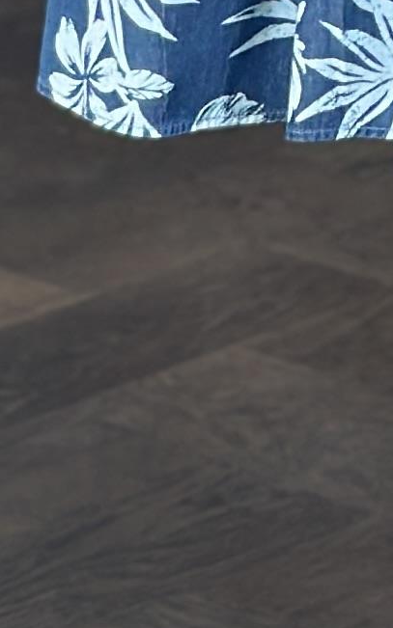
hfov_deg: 4.2
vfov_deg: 6.5
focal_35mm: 315
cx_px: 501
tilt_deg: -17.9
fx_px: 5397
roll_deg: +1.3
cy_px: -425
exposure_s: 1/76
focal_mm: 6.86
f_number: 1.78
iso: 125
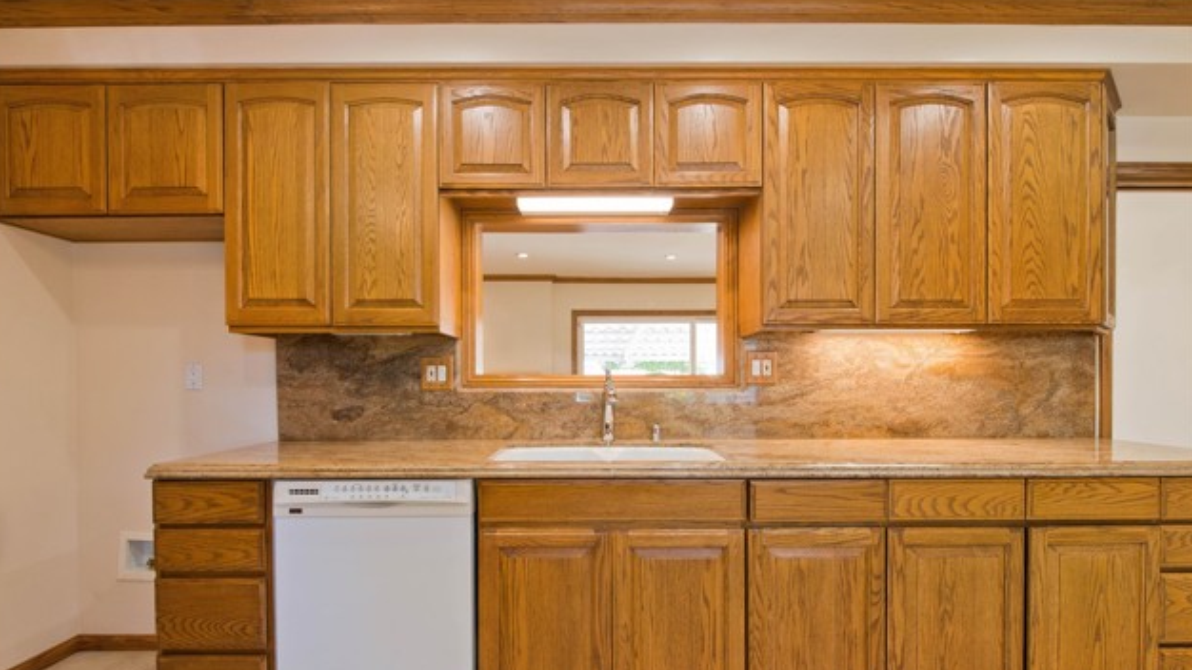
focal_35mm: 15
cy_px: 370
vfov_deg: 70.3
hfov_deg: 103.0
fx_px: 474
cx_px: 588
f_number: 5.6
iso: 400
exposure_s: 1/20
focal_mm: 14
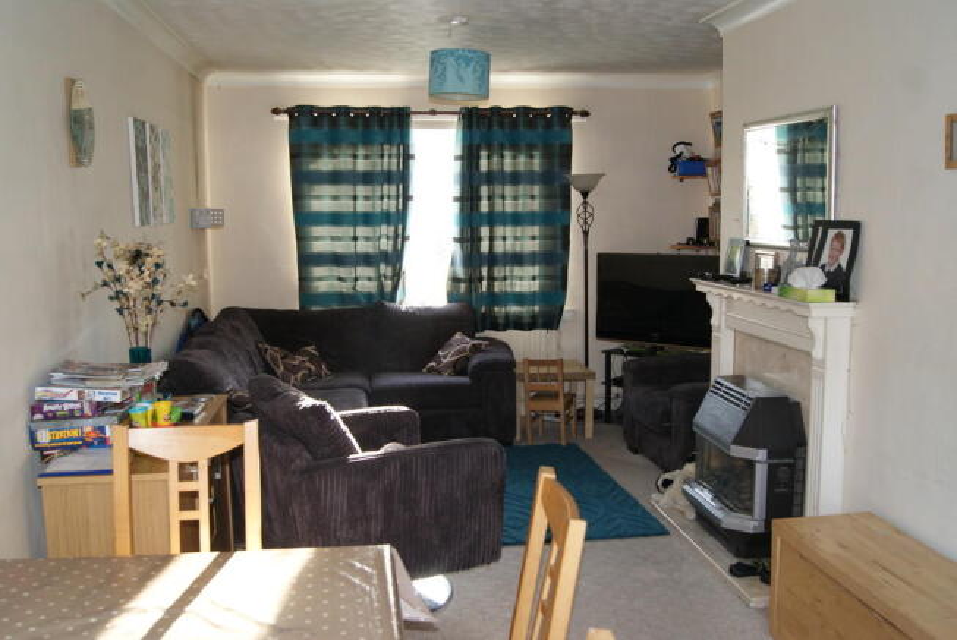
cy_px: 320
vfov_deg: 40.1
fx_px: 878
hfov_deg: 57.2
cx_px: 478
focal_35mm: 33
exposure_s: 1/60
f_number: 5.6
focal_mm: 22
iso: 400
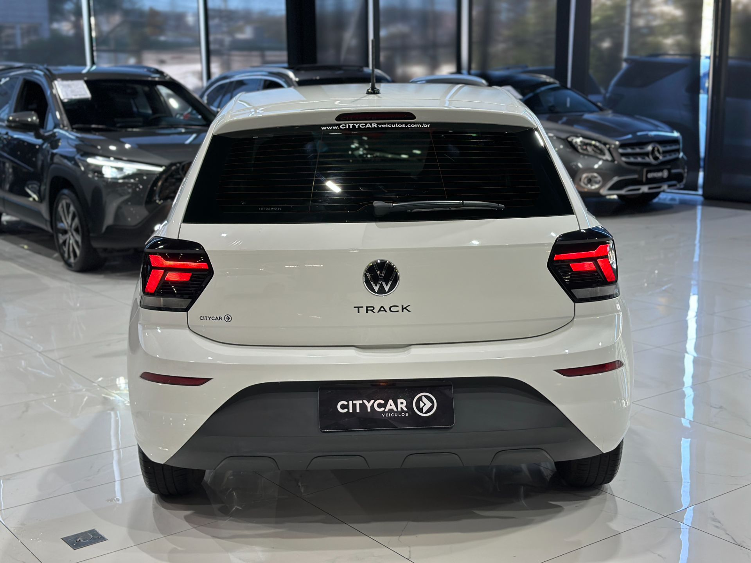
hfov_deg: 39.7
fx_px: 1041
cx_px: 376
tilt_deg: -11.5
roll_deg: +0.4
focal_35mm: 48
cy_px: 282
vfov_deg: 30.3
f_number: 1.78
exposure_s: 1/120
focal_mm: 6.86
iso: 125
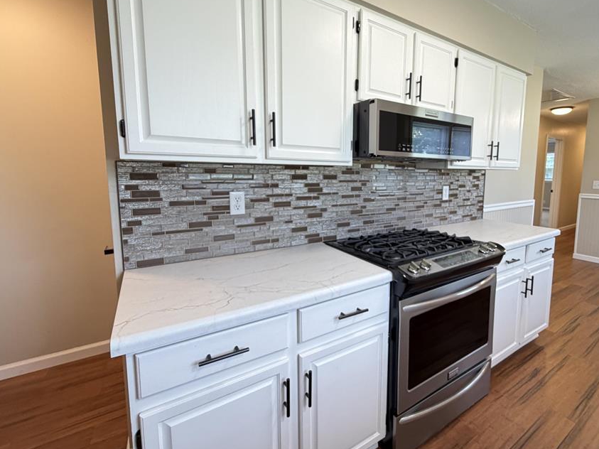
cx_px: 358
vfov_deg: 74.6
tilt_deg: -6.7
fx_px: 294
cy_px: 206
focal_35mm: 17
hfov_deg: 89.9
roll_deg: -0.2
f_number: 2.2
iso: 320
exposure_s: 1/60
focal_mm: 2.22
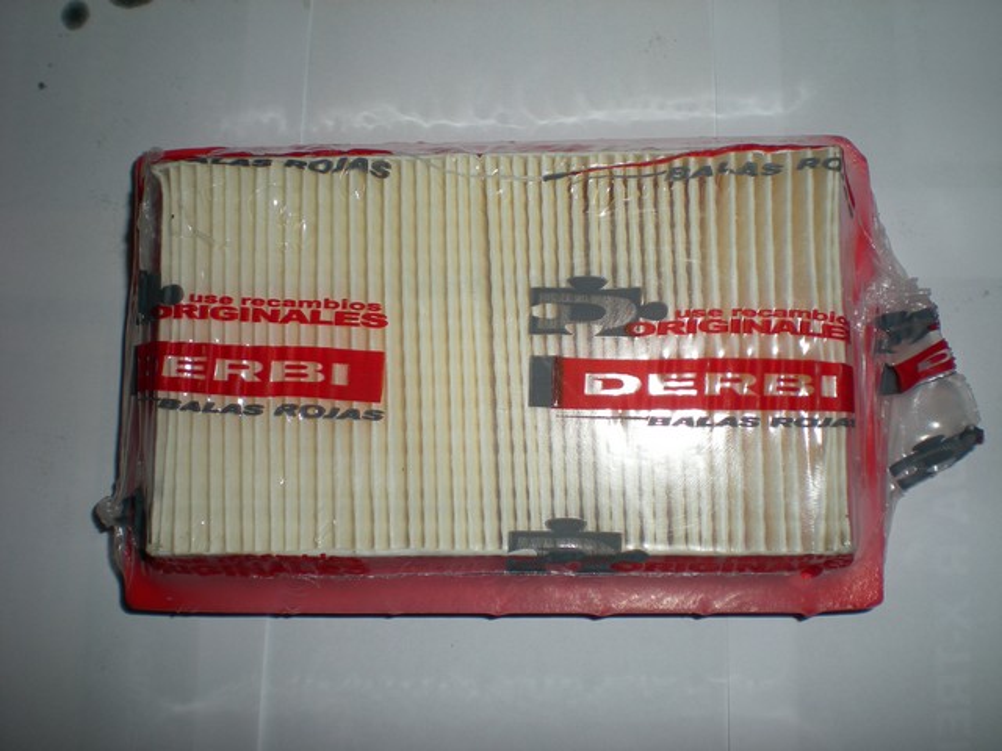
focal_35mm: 38
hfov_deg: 49.0
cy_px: 376
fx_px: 1100
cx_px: 501
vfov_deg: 37.7
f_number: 4.6
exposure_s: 1/60
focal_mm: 6.3
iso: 50
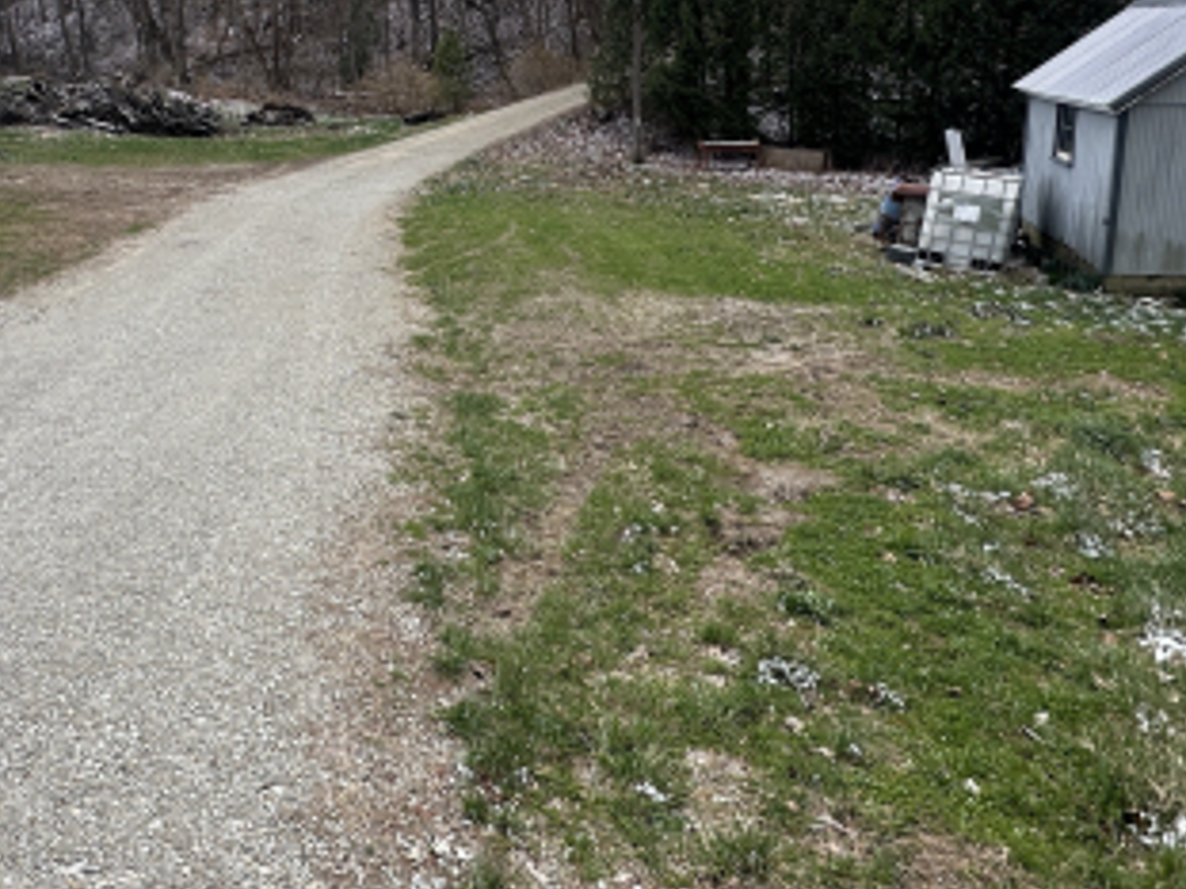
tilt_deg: -10.1
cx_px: 383
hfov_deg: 58.5
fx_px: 1027
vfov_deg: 45.6
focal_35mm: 30
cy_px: 252
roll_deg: +3.2
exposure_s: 1/120
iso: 40
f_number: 2.2
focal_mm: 2.22
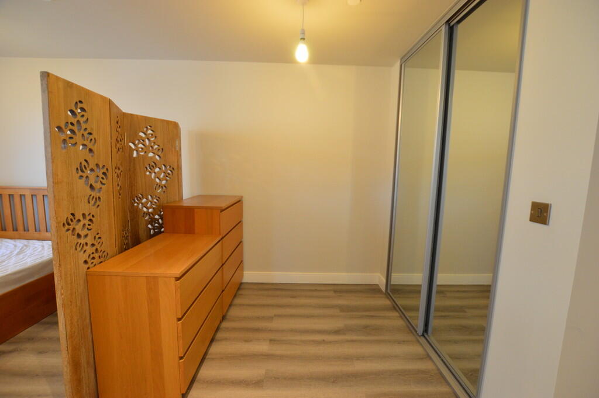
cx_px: 300
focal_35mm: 15
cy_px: 199
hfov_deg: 100.4
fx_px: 249
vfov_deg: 77.2
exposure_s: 1/60
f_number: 3.5
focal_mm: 10
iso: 900
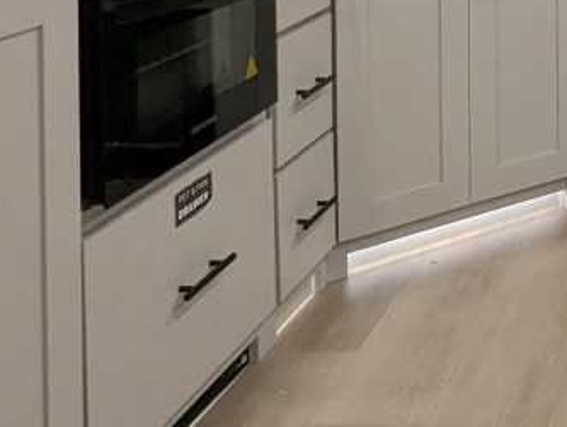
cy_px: -191
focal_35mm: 67
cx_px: 740
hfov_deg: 25.0
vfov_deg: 19.5
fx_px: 1099
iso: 228
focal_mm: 2.35
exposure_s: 1/131
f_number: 2.2
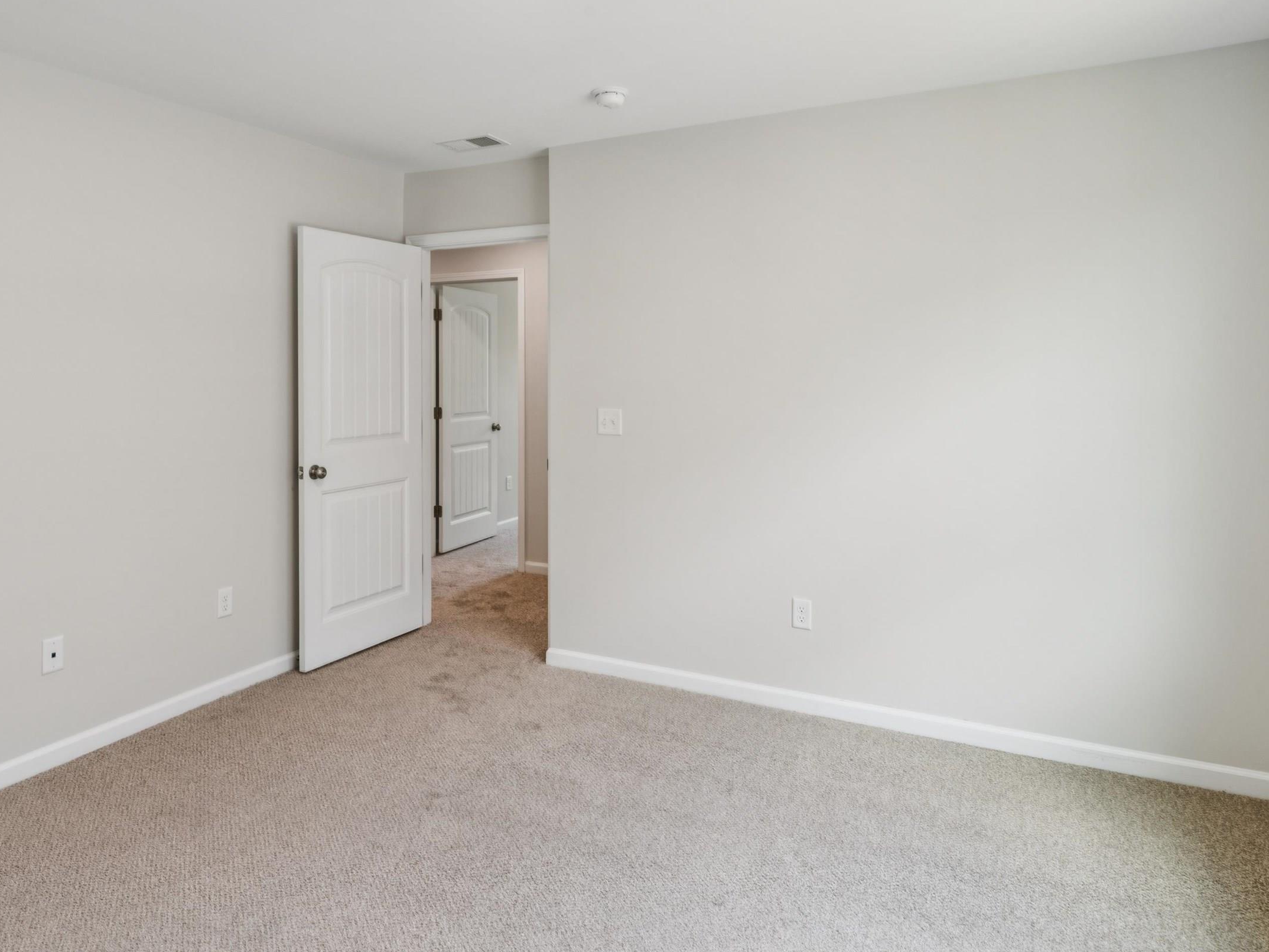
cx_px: 580
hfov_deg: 74.2
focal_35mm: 23
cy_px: 392
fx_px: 837
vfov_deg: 58.9
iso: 400
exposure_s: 1/20
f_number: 13
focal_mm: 16.6
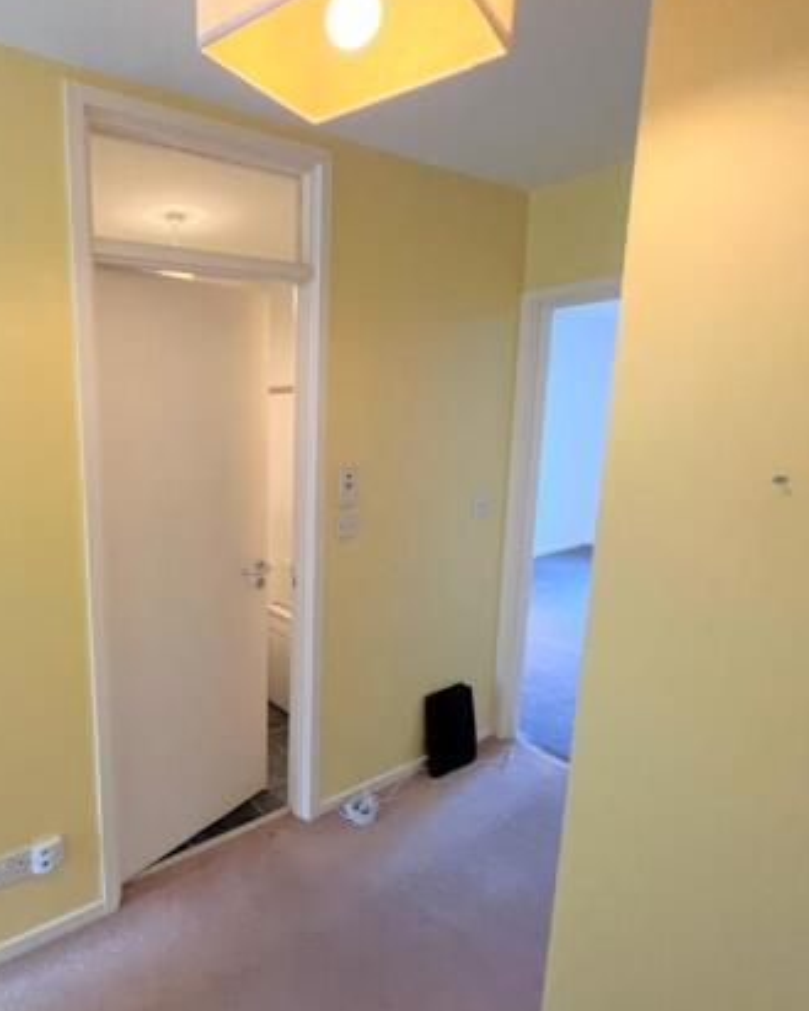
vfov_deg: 86.4
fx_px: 539
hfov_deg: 68.4
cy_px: 506
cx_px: 191
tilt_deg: -9.0
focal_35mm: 18
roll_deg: +1.3
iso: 320
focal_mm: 1.57
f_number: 1.8
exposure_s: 1/50
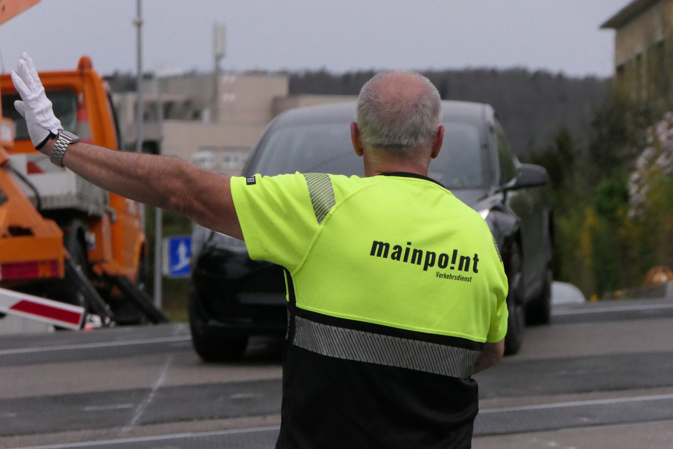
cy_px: 224
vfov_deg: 7.0
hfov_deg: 10.5
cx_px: 336
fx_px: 3664
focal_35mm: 196
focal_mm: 71.4
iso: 3200
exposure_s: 1/1600
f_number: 4.3
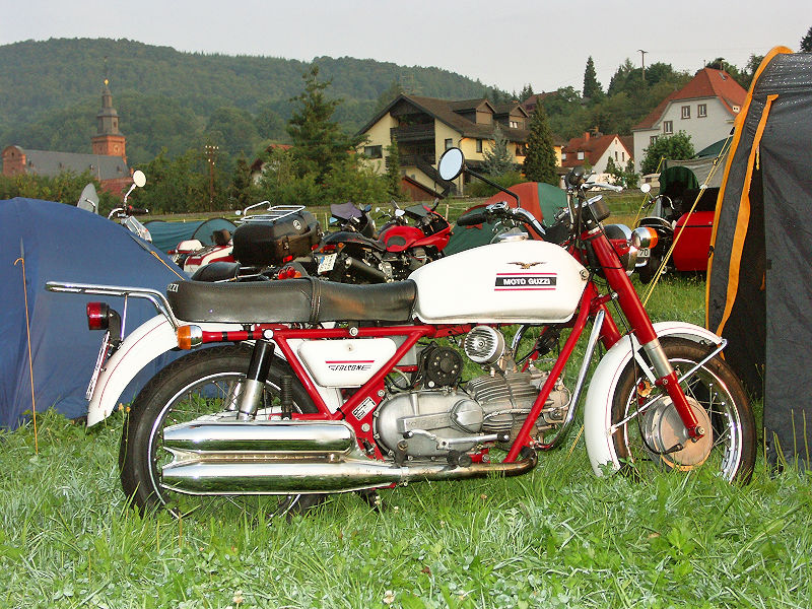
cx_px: 406
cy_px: 304
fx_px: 1314
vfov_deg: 26.1
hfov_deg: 34.3
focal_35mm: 56
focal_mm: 14.6
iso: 200
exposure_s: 1/800
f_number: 3.2
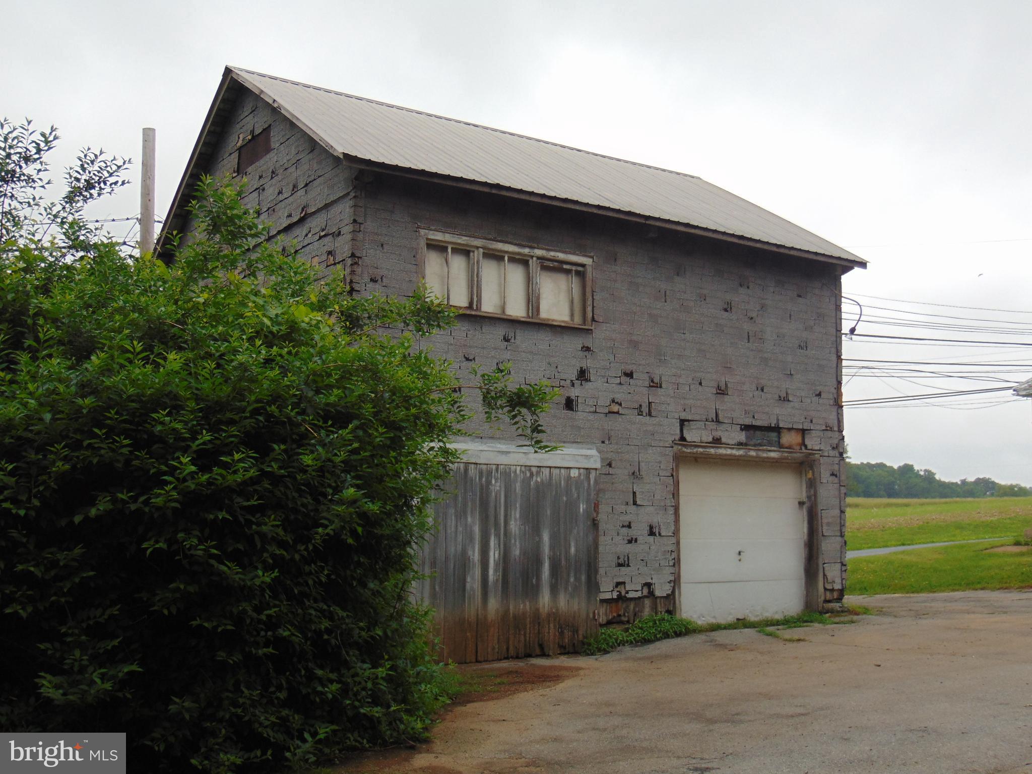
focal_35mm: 39
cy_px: 387
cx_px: 516
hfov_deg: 47.9
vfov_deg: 36.8
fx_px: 1163
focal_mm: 6.9
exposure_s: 1/640
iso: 80
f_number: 3.3
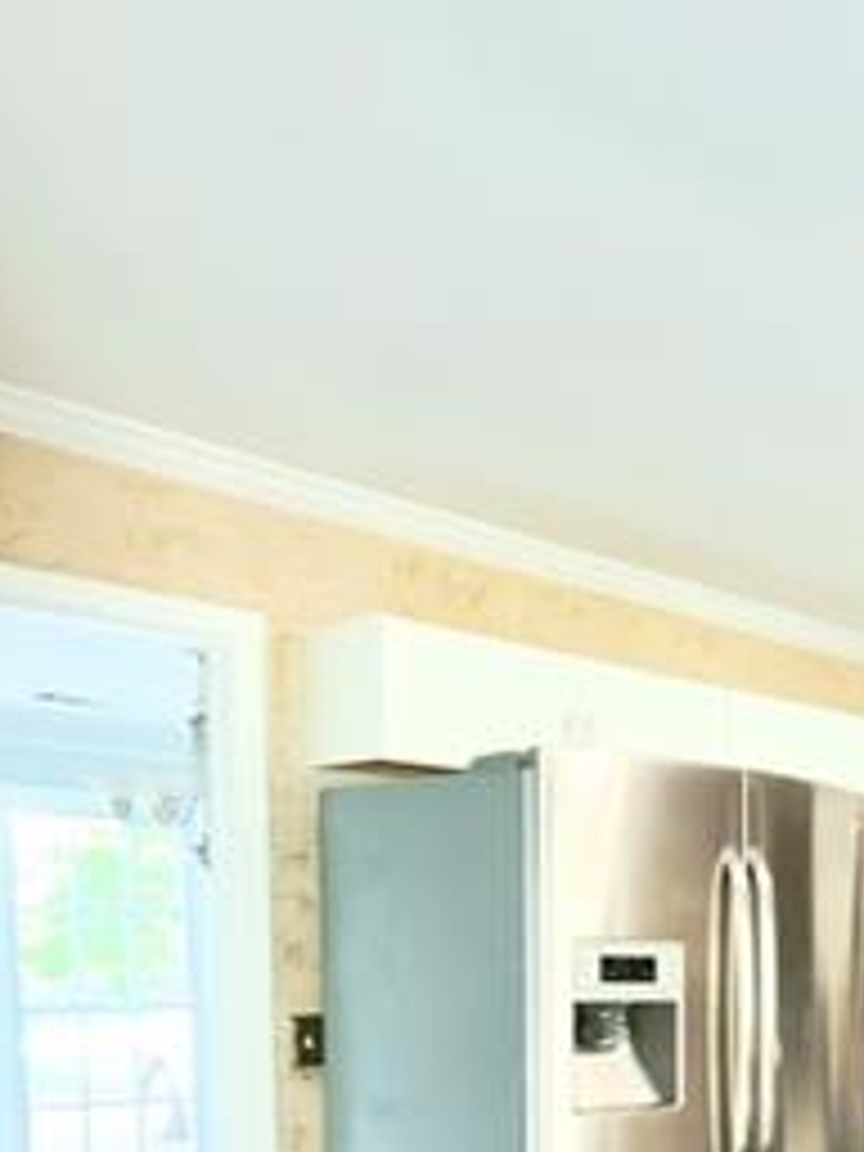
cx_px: 1134
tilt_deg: -4.5
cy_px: 1044
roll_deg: -0.7
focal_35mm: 42
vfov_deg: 41.2
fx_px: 1398
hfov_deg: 28.1
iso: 400
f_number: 2.2
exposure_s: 1/24
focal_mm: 2.22
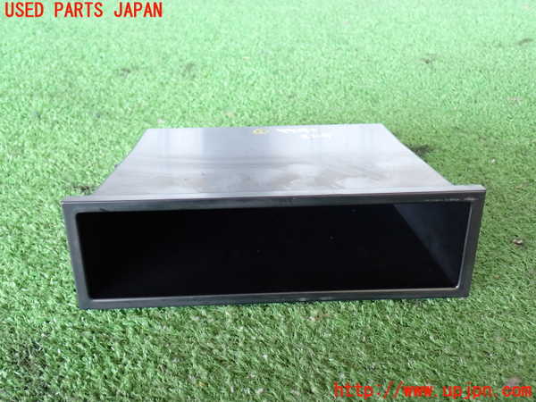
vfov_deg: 37.7
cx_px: 268
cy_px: 201
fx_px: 588
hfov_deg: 49.0
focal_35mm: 38
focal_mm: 6.83
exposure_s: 1/40
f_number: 2.7
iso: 250
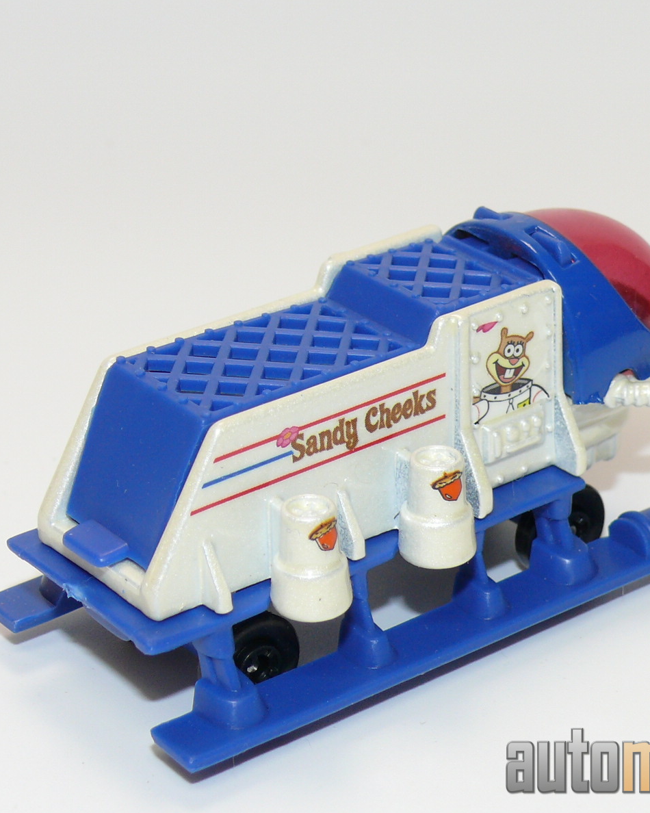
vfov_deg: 16.4
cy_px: 409
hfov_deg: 13.2
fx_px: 2814
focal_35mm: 117
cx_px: 348
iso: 100
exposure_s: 1/30
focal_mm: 12.6
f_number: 4
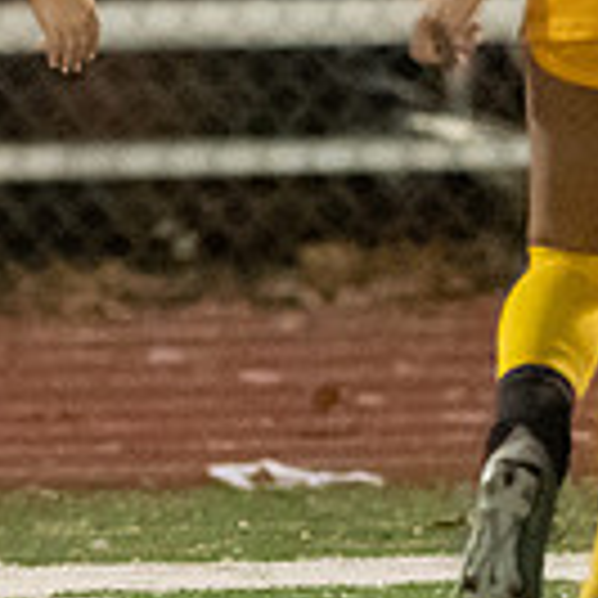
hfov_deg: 0.7
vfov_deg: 0.7
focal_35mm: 2414
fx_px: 47181
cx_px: -370
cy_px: -92
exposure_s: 1/1000
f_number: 2.8
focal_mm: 300
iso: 16000
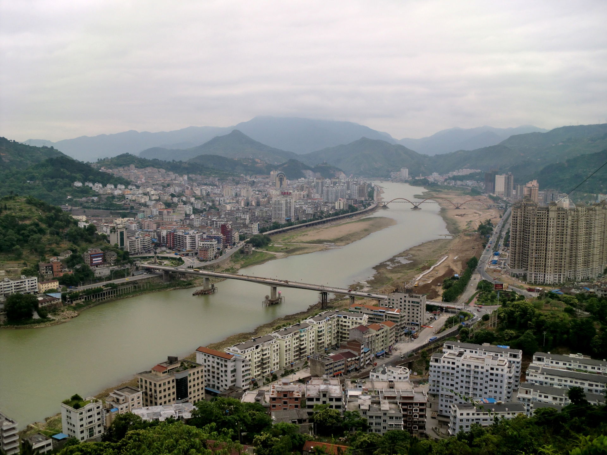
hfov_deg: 52.6
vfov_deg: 40.7
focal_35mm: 35
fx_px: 614
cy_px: 228
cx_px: 304
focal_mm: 6.3
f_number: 3.1
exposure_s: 1/400
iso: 64
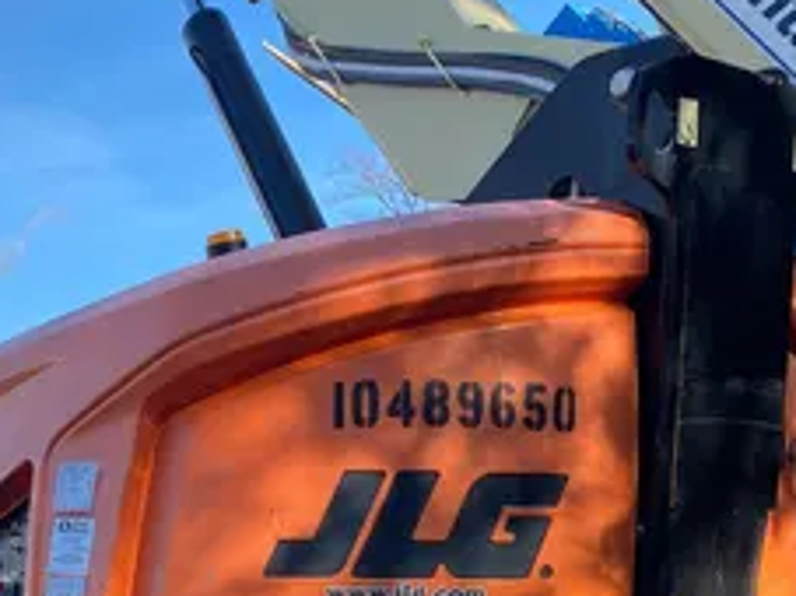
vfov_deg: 22.1
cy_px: 643
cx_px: 77
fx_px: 1448
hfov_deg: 29.5
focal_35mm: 63
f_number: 1.8
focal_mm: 4.25
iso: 32
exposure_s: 1/1082
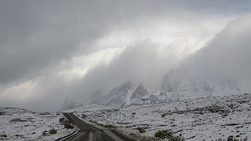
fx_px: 244
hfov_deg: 54.4
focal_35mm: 37
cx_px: 126
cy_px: 78
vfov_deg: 32.2
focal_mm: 35
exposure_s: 1/320
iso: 320
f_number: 16
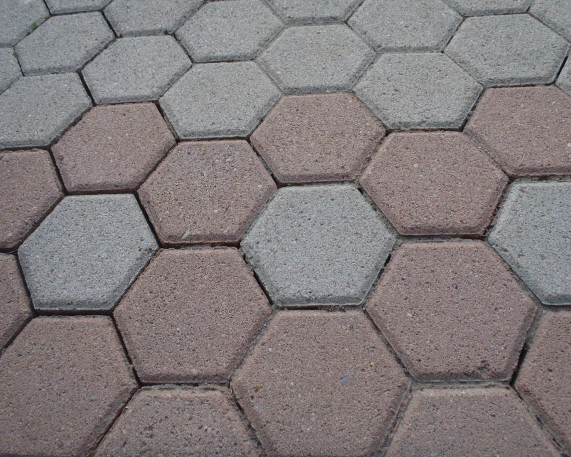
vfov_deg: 48.5
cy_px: 226
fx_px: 507
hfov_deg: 58.7
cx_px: 273
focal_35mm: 30
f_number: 3.9
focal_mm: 5
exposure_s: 1/100
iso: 80
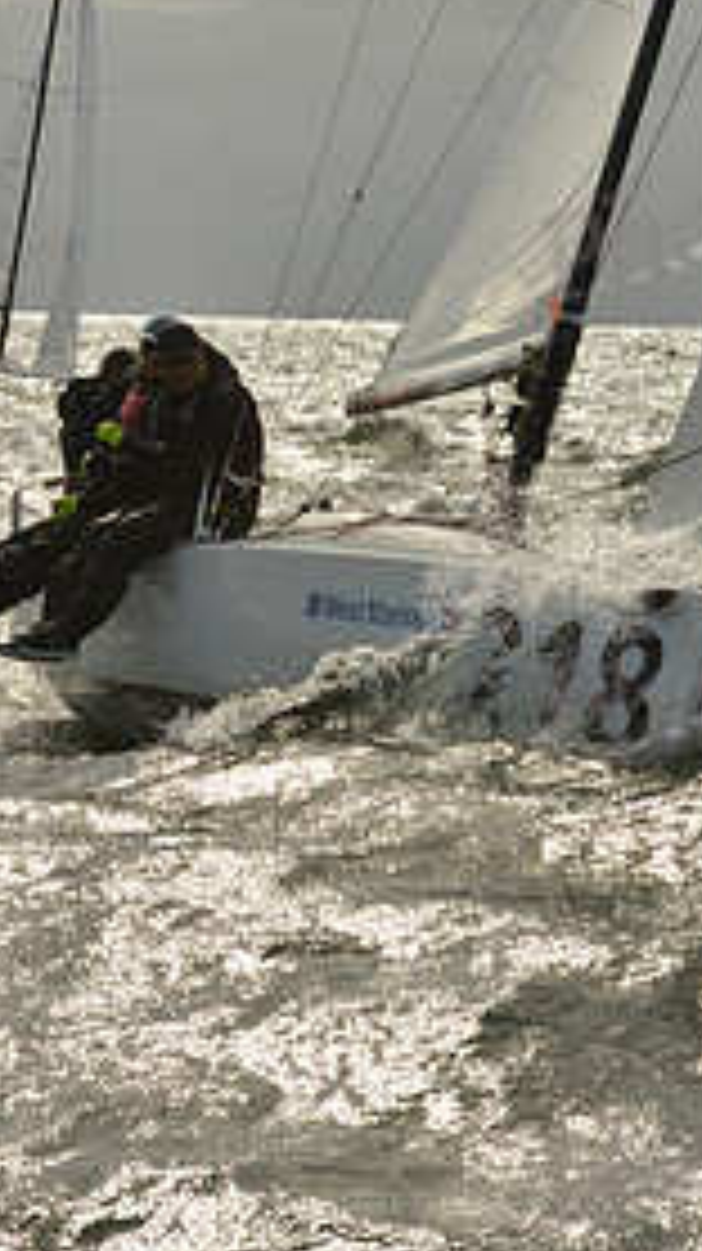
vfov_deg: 14.0
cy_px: 484
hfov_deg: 7.9
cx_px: 310
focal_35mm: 153
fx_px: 5072
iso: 400
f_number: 11
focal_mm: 70
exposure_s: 1/2000
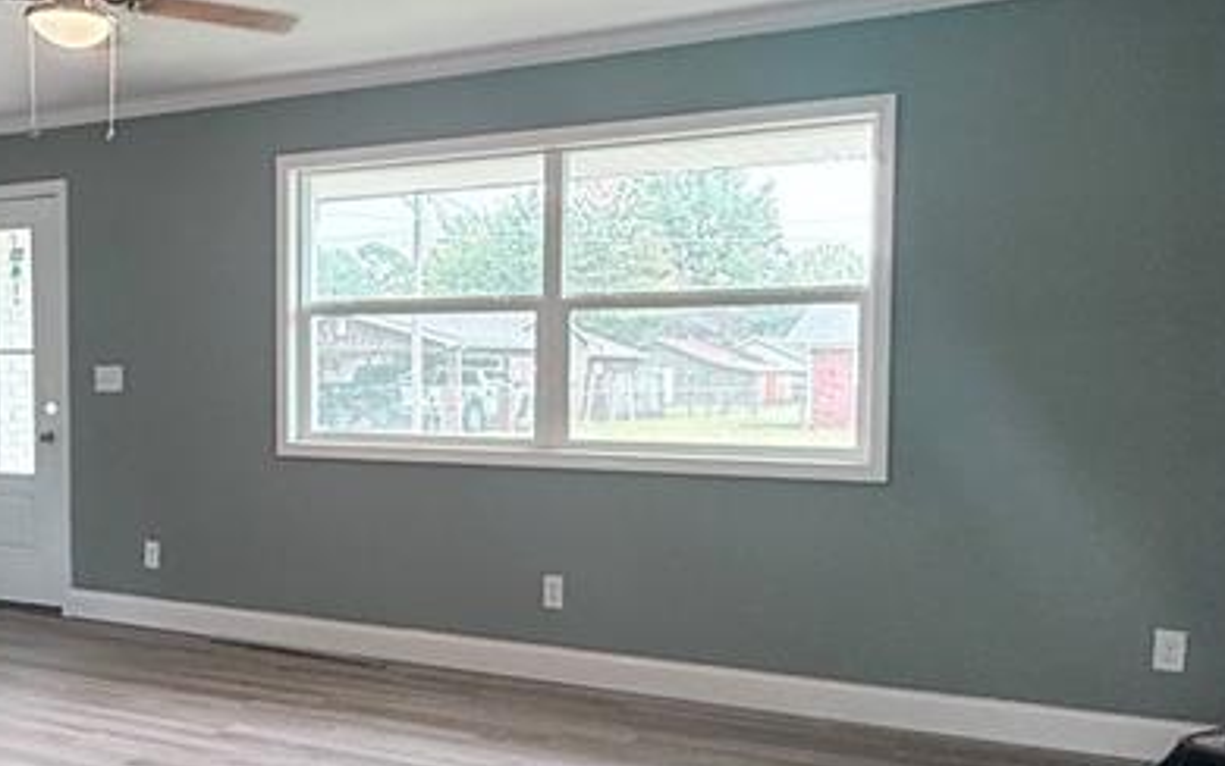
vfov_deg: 32.7
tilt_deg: -3.2
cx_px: 411
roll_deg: +0.0
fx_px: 1302
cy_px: 446
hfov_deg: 49.5
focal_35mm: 39
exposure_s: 1/99
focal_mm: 2.22
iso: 320
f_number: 2.2
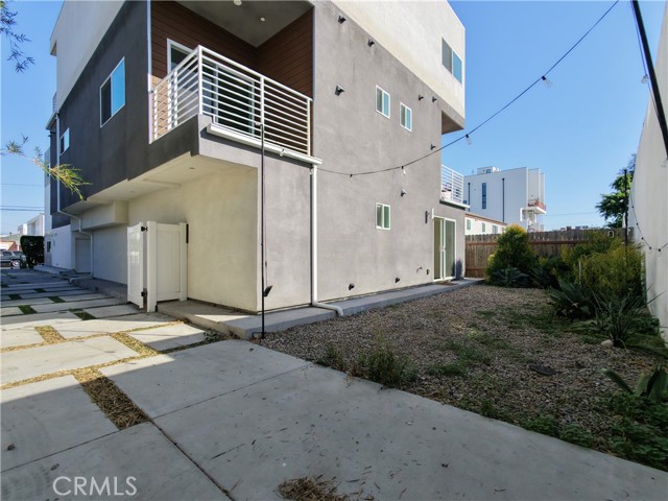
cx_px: 334
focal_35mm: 16
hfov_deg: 94.5
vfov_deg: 78.1
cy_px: 250
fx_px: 309
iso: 100
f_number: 2.2
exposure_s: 1/500
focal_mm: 3.05
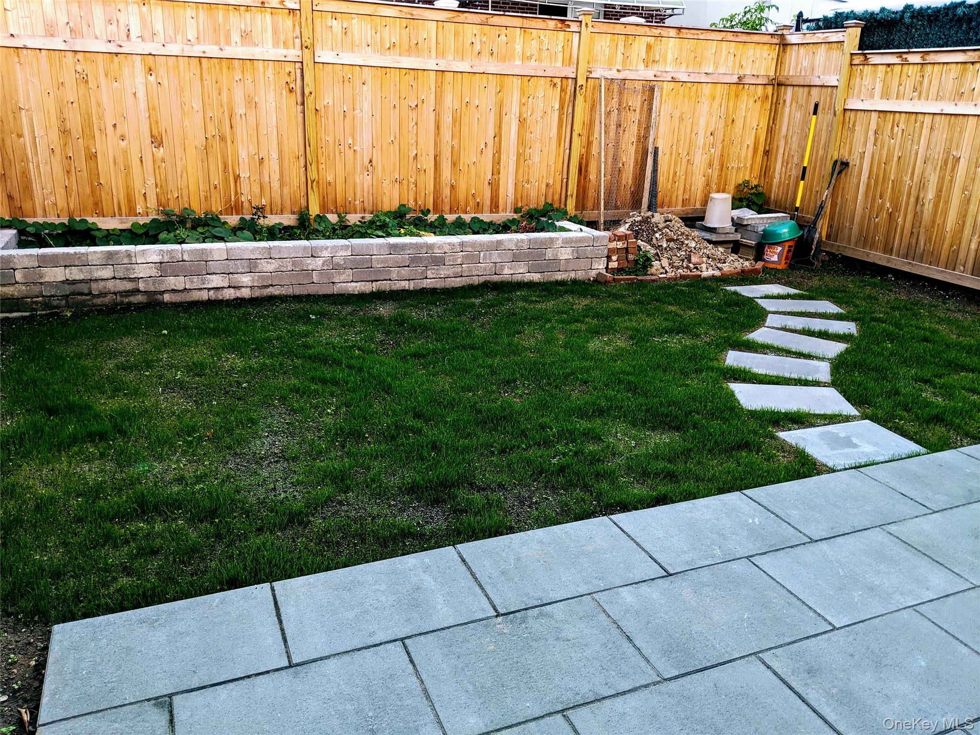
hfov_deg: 65.3
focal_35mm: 27
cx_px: 490
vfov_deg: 51.4
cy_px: 368
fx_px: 764
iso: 50
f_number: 1.8
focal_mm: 4.44
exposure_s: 1/125
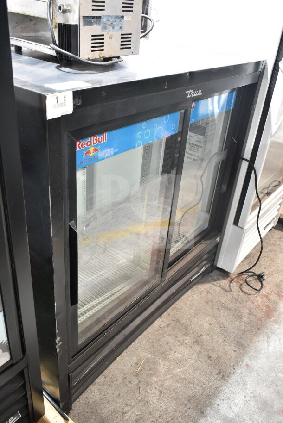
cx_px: 142
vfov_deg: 59.5
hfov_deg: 41.7
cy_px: 212
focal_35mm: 32
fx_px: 371
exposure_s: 1/40
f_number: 3.8
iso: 1600
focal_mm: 21
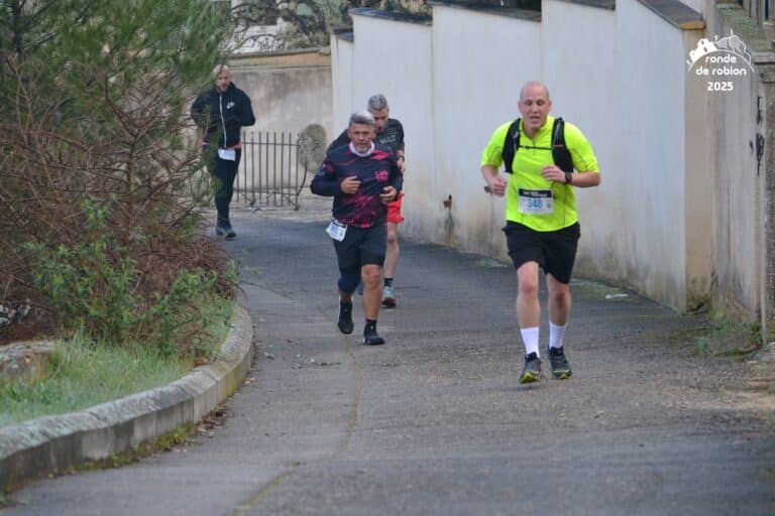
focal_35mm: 225
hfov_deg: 9.1
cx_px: 388
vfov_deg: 6.1
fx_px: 4843
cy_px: 258
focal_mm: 150
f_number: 5
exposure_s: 1/500
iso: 720
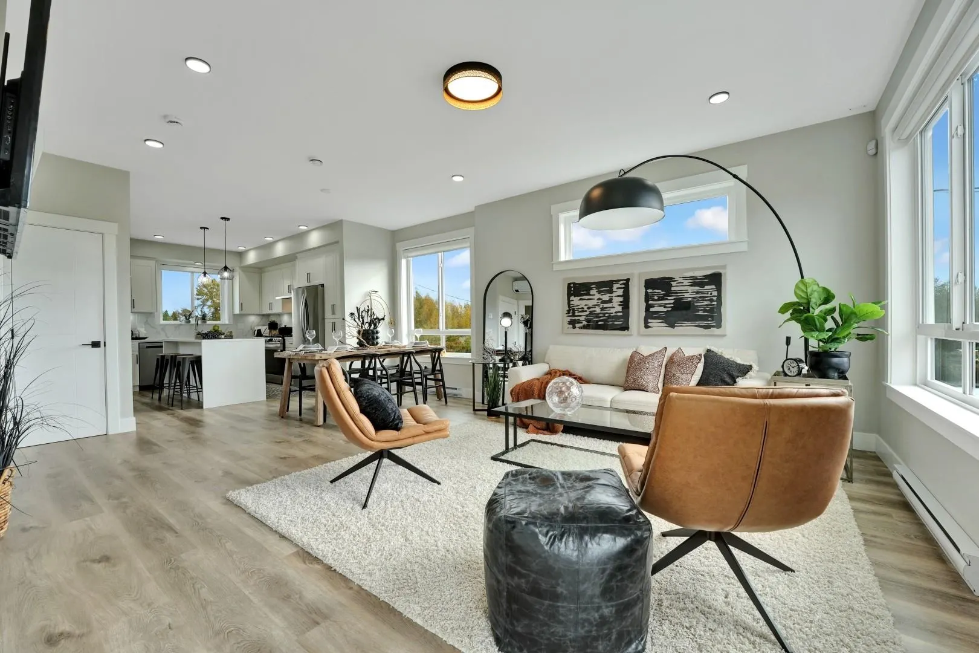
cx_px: 490
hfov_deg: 104.3
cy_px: 326
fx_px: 381
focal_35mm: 14
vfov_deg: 81.2
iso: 400
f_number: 8
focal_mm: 14
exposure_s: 1/100
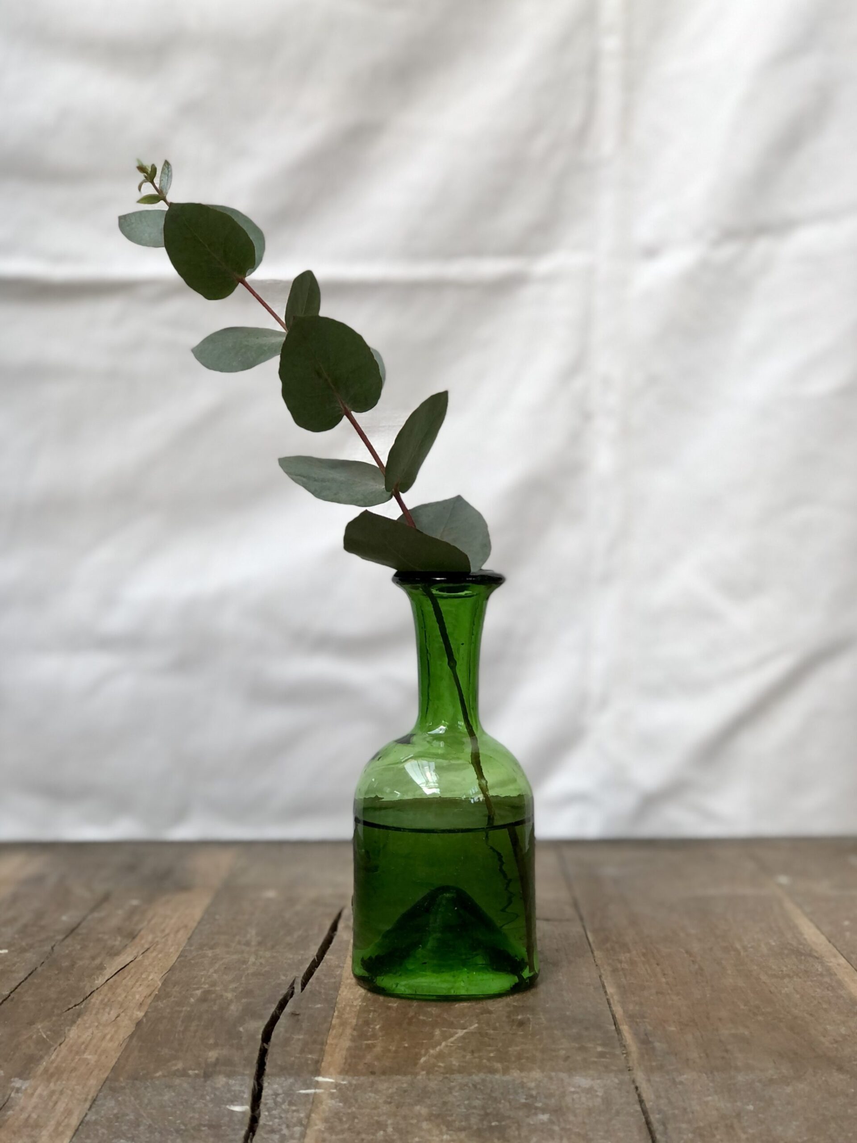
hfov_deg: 25.7
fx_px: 1882
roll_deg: +0.3
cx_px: 428
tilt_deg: -1.9
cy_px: 572
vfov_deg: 33.8
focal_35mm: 57
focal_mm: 6.6
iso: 20
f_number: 2.8
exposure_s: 1/40
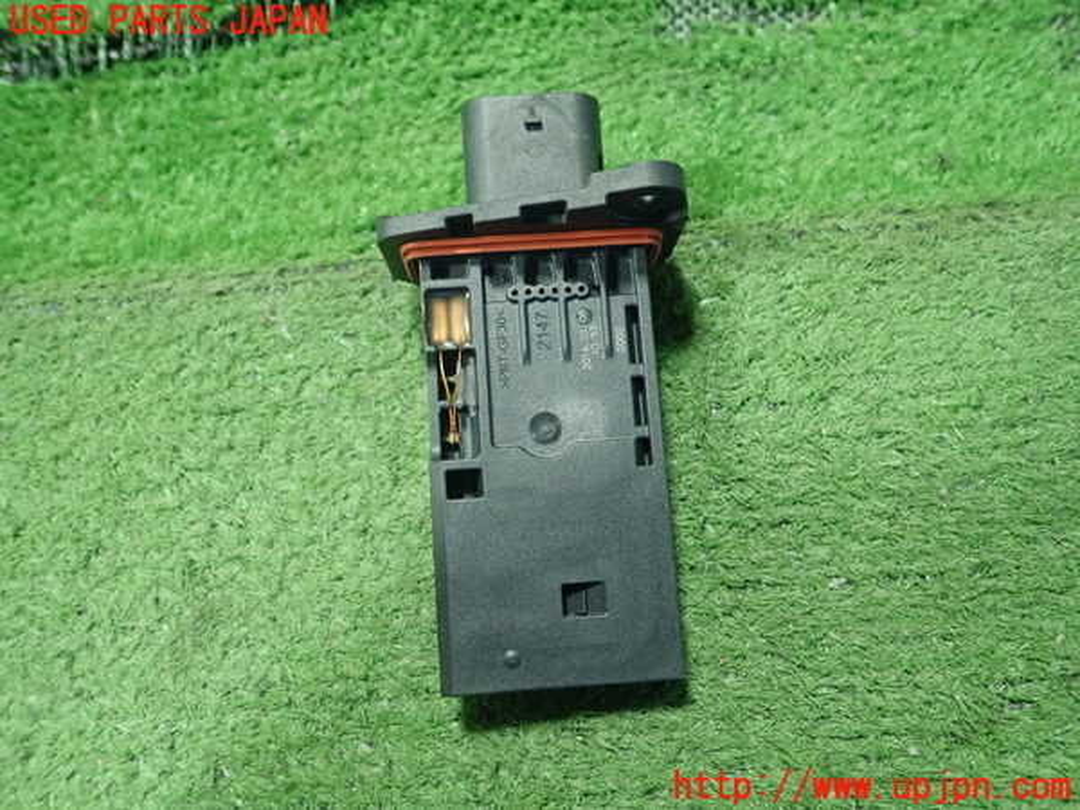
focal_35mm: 30
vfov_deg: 46.8
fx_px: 936
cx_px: 540
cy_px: 405
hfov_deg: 60.0
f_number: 2.3
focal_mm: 5.5
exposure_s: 1/125
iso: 500
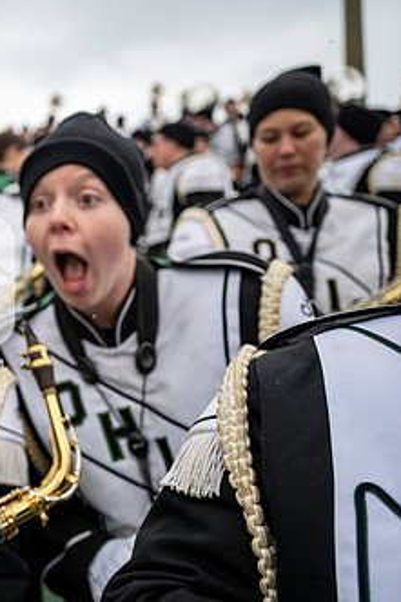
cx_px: -122
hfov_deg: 26.8
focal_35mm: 42
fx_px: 702
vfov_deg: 46.4
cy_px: 300
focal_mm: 24
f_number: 2.8
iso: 160
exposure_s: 1/500
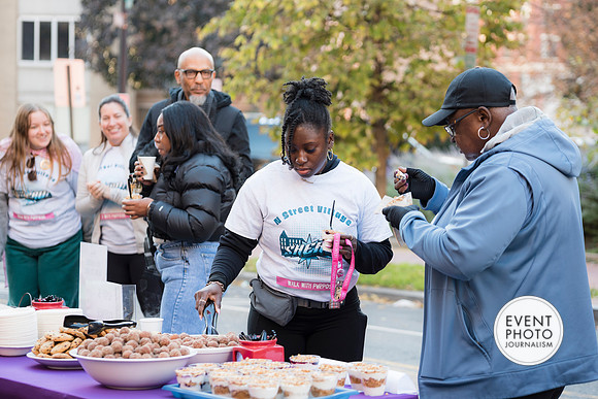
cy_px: 200
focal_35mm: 100
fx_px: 1661
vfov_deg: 13.7
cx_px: 299
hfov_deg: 20.4
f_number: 4
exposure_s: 1/200
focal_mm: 100
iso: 500
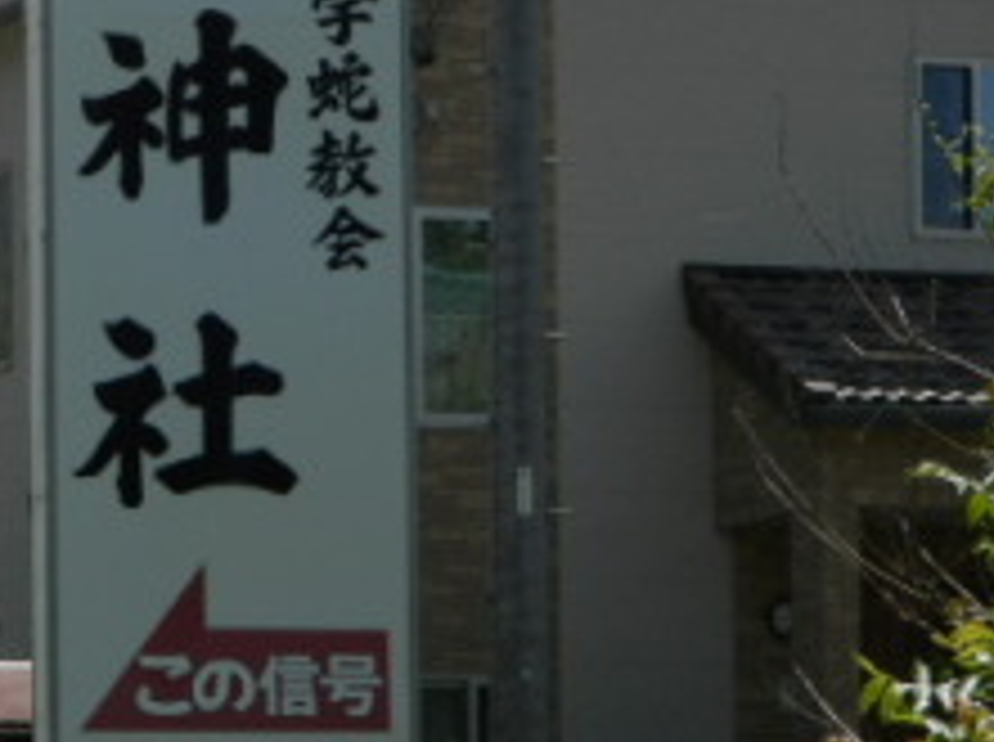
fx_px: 11697
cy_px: 115
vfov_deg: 3.6
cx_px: 225
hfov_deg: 4.9
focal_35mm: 408
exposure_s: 1/640
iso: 80
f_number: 5.1
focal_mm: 32.1
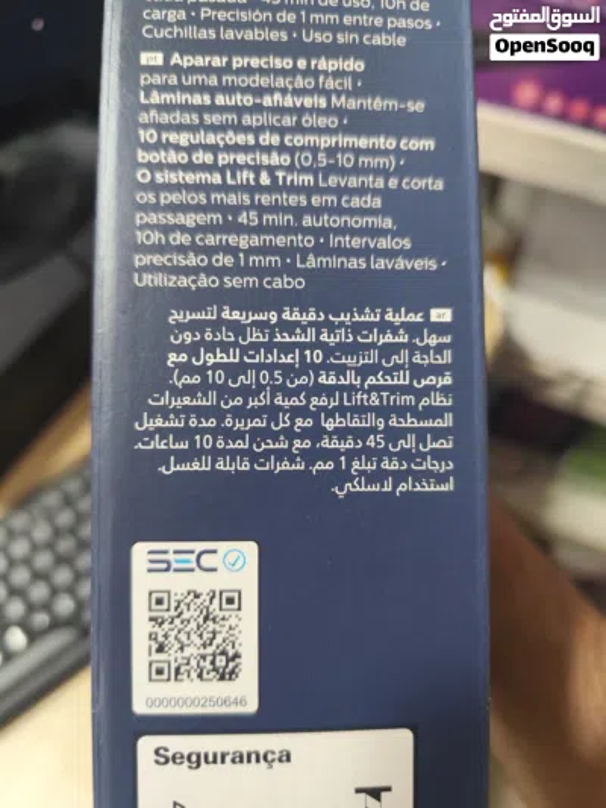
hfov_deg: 58.9
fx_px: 537
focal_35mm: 23
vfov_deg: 73.9
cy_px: 404
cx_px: 303
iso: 500
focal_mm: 6.14
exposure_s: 1/50
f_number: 1.65
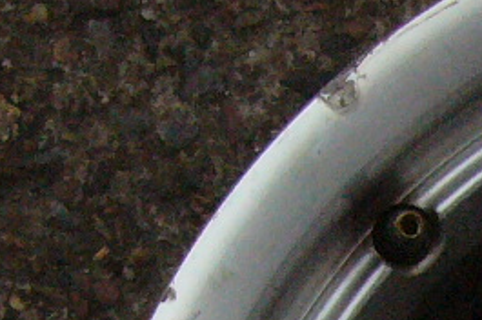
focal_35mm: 176
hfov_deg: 10.8
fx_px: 2354
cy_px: 709
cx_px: 909
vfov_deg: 7.4
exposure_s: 1/200
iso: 400
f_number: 5.6
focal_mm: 5.8
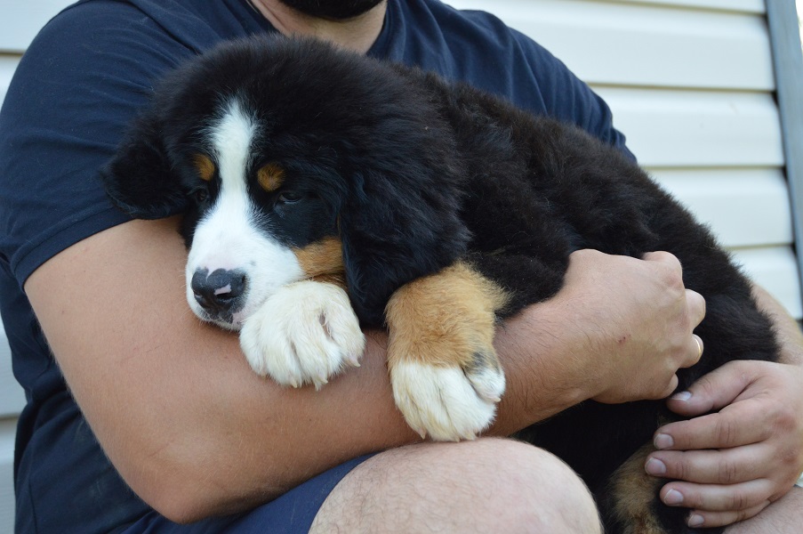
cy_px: 267
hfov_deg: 27.0
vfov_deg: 18.1
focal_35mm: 75
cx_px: 402
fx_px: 1671
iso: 1250
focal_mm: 50
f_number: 5.6
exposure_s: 1/500
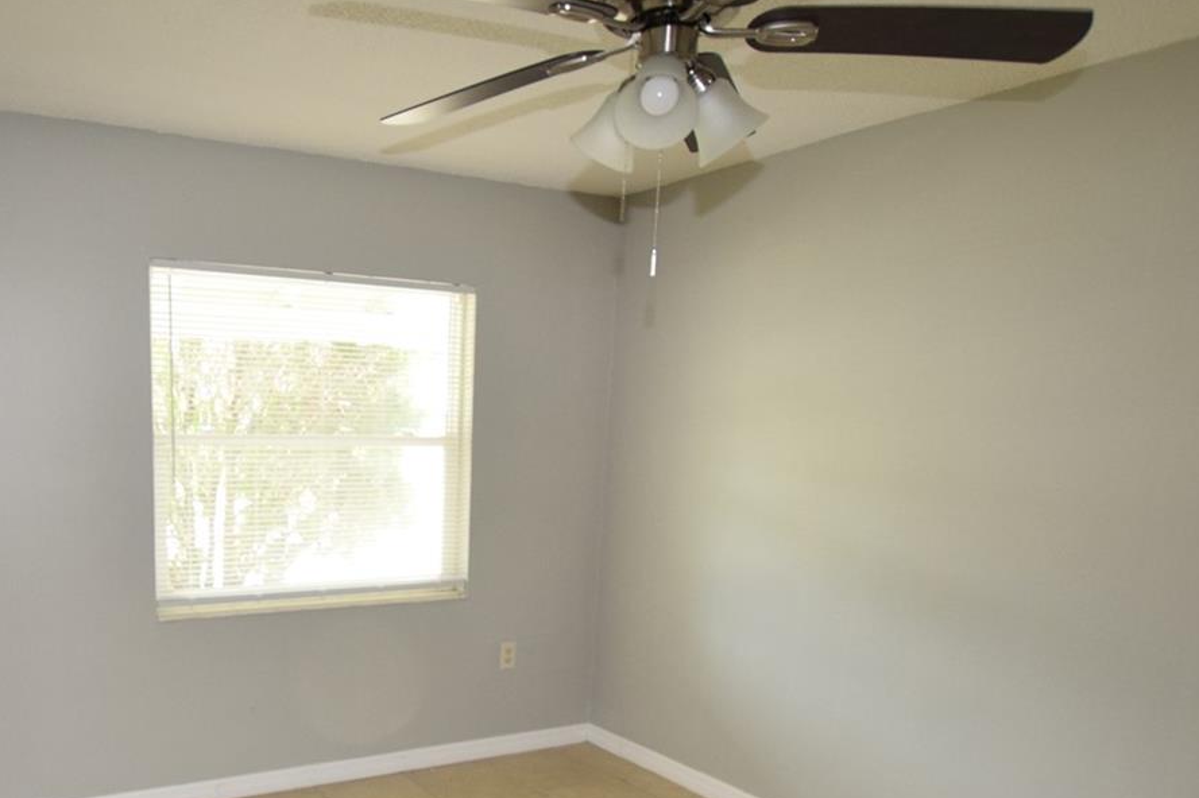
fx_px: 899
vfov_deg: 45.8
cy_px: 619
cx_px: 365
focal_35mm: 27
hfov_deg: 65.0
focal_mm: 10
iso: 800
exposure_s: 1/100
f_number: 5
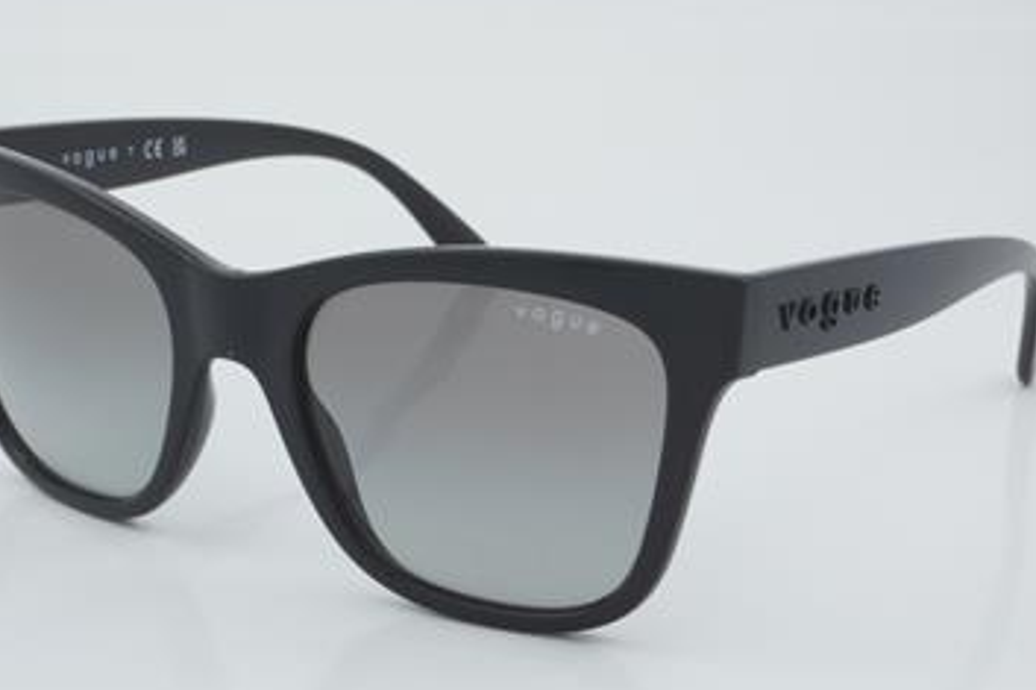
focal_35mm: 85
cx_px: 484
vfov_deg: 16.1
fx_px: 2445
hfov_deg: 23.9
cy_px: 349
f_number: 32
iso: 100
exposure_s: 1/3
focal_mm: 50
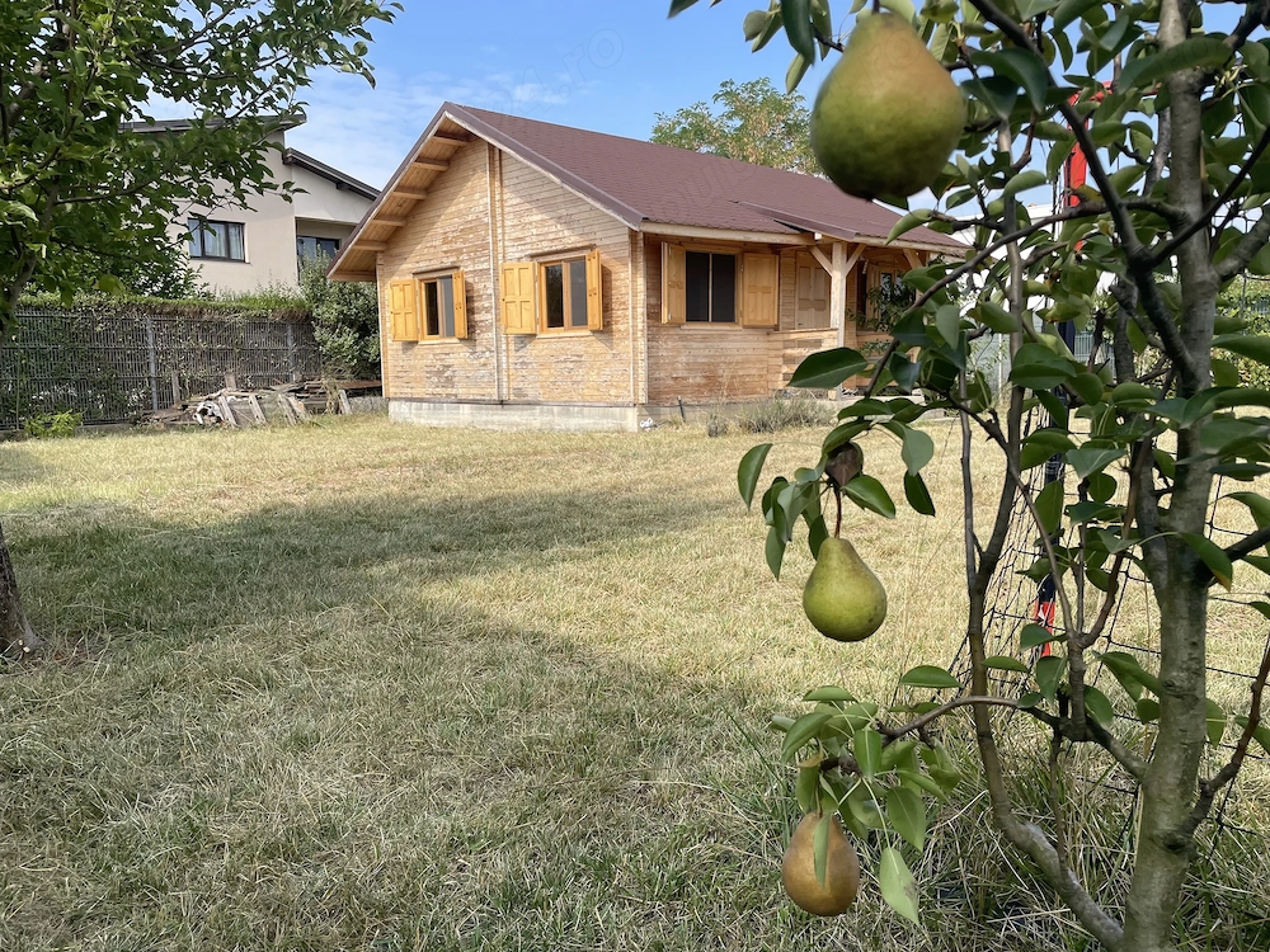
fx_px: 954
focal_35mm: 26
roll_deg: +0.7
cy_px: 476
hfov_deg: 67.3
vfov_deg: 53.1
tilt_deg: -6.6
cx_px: 635
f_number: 1.6
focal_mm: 4.2
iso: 32
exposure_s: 1/1715
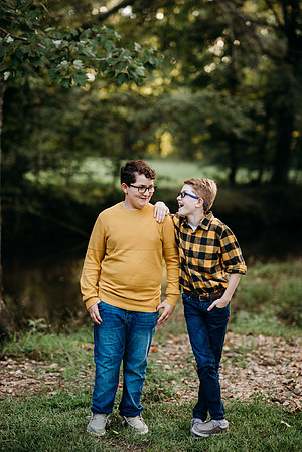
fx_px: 1069
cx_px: 151
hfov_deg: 16.1
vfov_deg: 23.9
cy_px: 226
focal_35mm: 85
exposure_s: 1/200
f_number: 2.2
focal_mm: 85
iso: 125
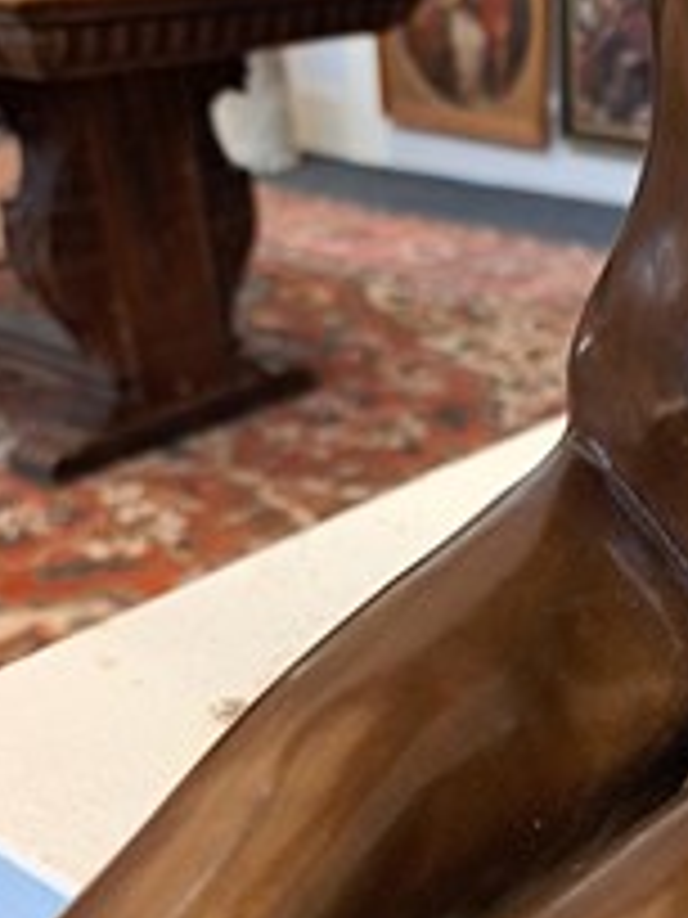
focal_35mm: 47
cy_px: 788
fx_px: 1246
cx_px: 567
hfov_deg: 30.0
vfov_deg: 38.3
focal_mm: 5.23
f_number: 1.8
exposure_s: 1/50
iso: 160
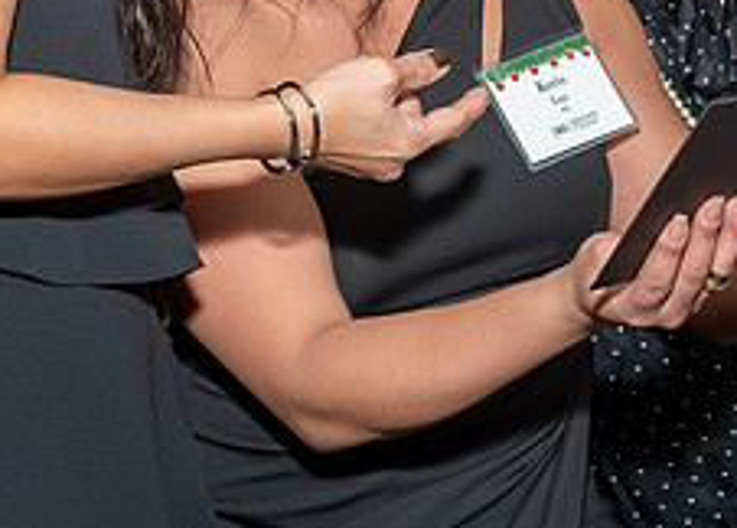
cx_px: 237
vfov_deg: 11.4
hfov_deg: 16.0
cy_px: 26
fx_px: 2620
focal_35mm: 125
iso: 400
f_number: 6.3
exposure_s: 1/250
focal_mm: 24
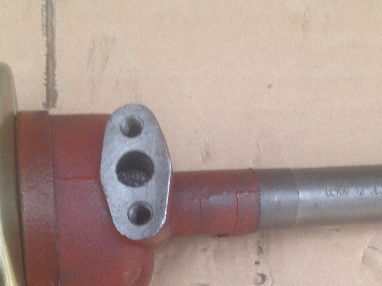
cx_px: 222
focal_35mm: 67
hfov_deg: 28.9
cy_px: 240
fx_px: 739
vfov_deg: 21.6
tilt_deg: -77.4
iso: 80
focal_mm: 4.12
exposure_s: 1/20
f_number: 2.4
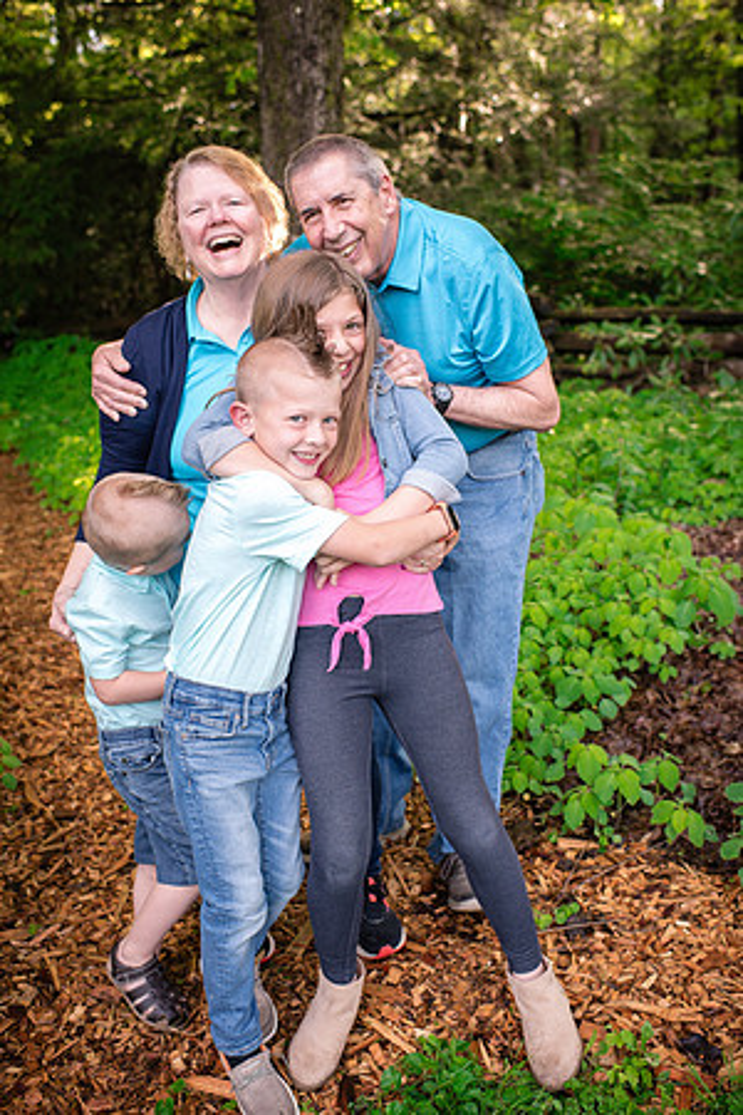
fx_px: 1083
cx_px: 372
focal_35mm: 35
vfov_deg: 54.4
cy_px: 558
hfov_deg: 37.9
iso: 800
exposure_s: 1/400
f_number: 3.5
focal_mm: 35
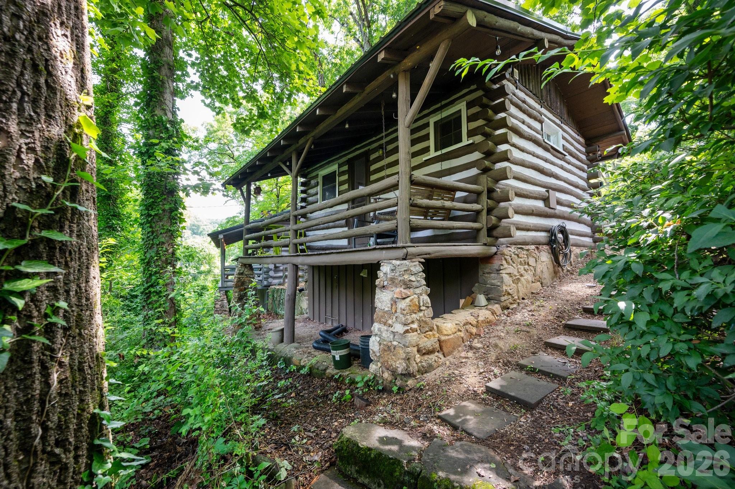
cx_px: 368
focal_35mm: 14
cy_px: 244
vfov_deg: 81.1
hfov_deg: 104.3
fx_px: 286
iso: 1000
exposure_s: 1/80
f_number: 8
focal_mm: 14
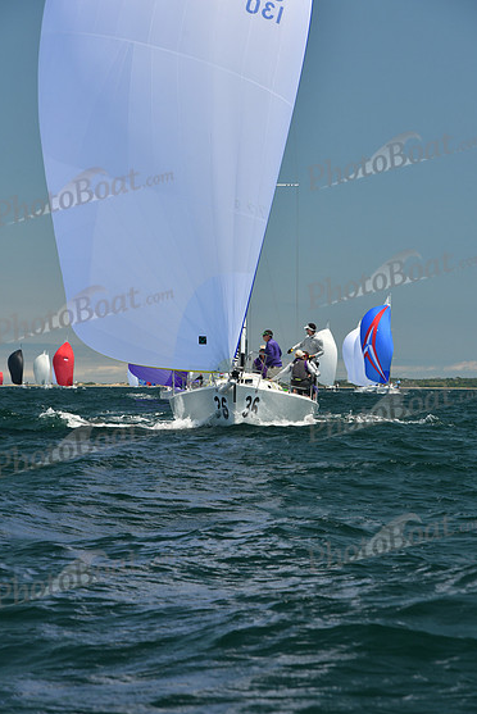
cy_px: 361
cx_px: 240
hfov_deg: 11.0
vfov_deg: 16.4
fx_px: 2481
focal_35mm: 125
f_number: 8
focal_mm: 120
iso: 320
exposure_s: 1/640
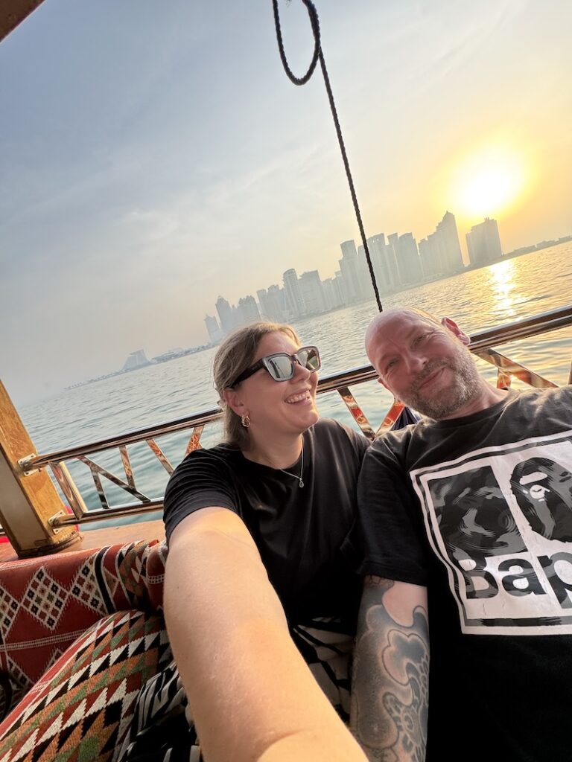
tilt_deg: -9.8
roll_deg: +17.4
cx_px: 286
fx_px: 308
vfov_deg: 102.1
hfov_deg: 85.7
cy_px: 381
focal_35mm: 14
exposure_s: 1/435
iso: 40
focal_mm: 2.22
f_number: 2.2
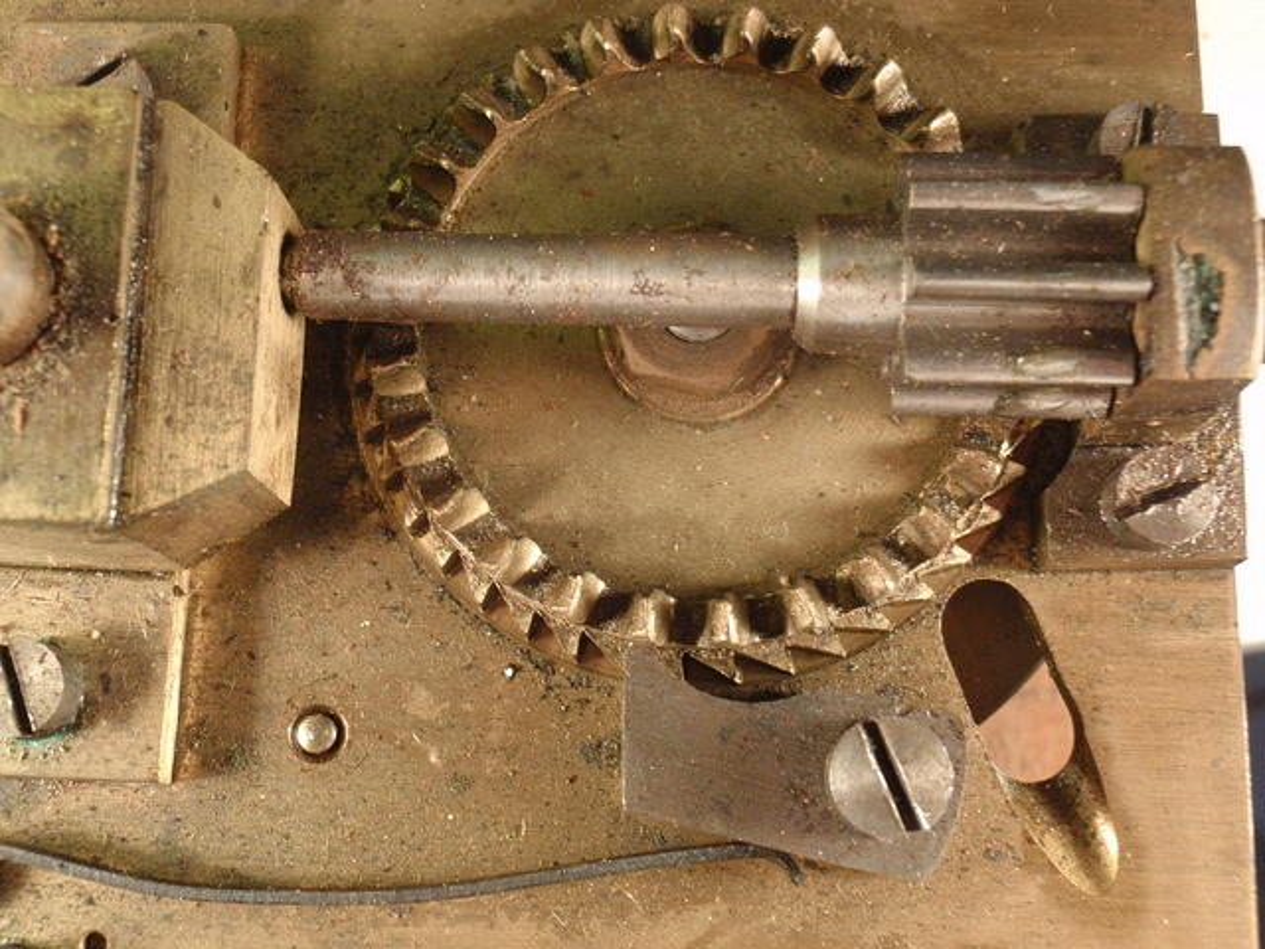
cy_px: 474
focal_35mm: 40
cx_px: 632
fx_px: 1462
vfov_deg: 36.0
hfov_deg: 46.8
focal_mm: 7.25
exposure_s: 1/20
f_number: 3.9
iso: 200
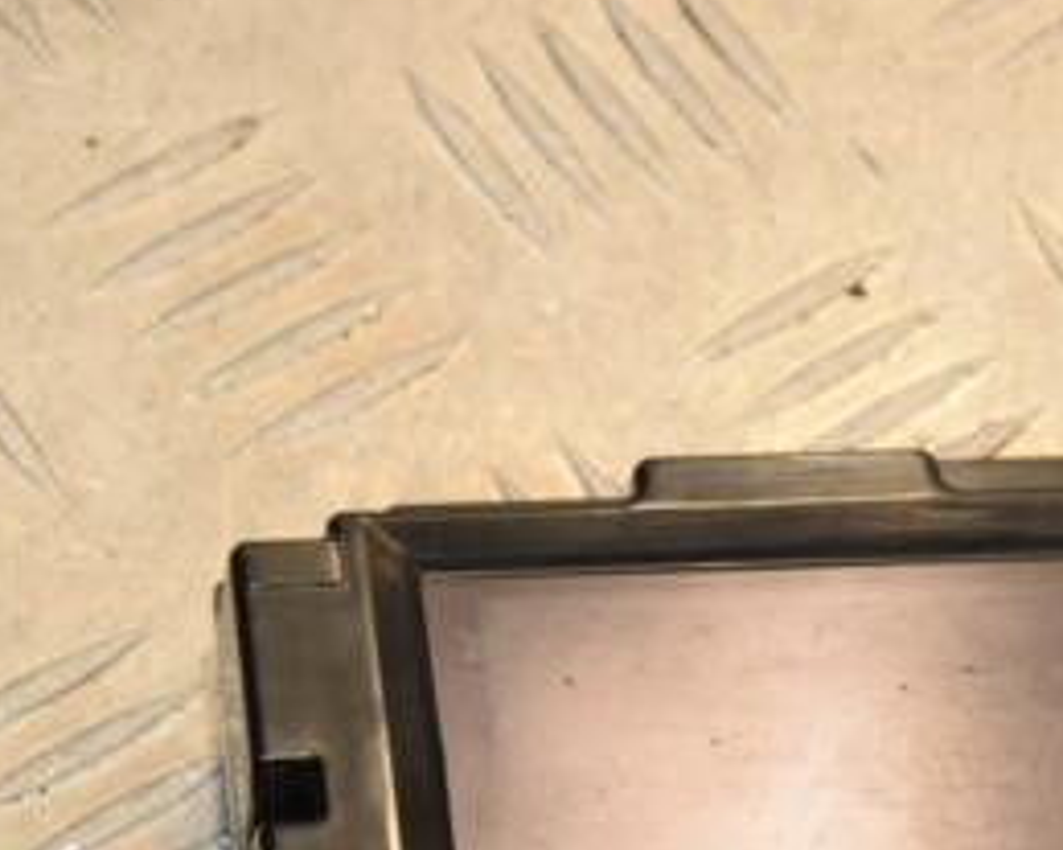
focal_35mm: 215
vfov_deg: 7.2
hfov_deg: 8.9
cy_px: 756
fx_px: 6762
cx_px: 1186
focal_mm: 66
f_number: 8
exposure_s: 1/200
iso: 800
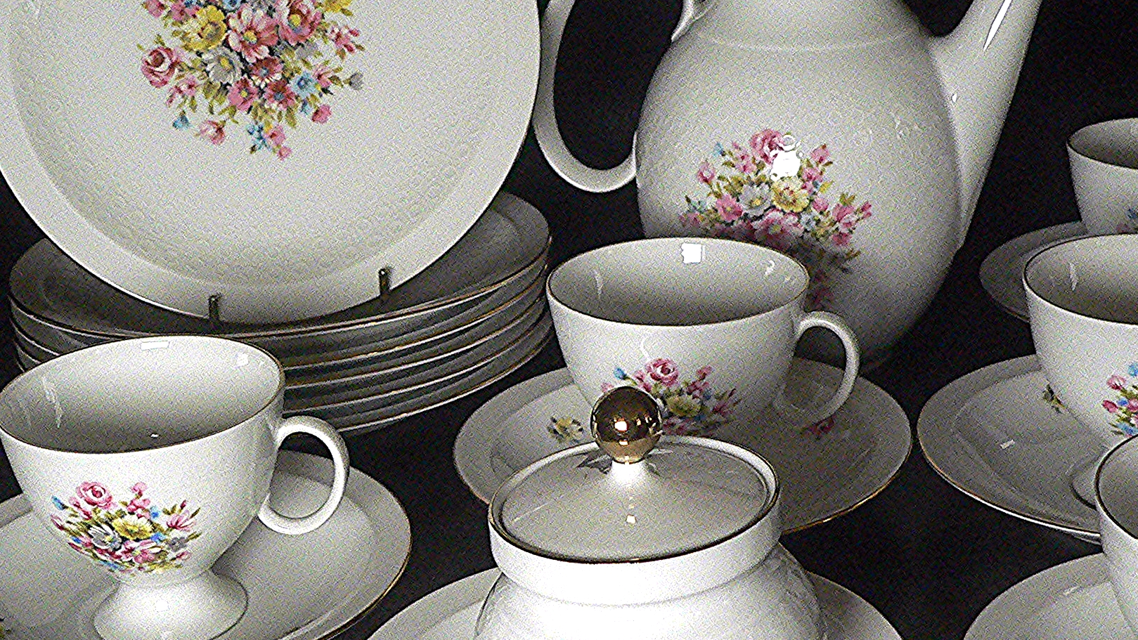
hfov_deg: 33.7
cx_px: 690
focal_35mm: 62
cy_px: 296
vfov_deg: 19.4
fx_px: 1871
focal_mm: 6
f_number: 2.8
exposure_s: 1/40
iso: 400
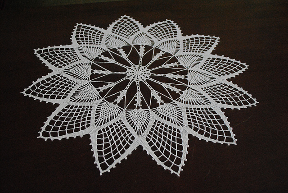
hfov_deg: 57.2
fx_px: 264
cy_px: 96
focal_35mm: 33
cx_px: 144
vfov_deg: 40.0
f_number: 4
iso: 1600
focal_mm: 22
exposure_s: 1/25
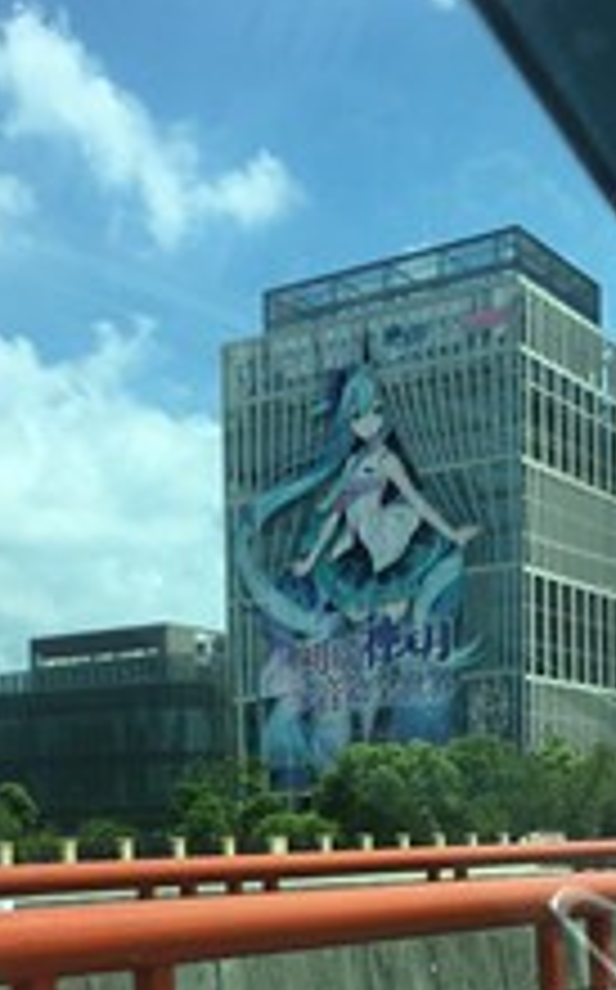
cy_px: 864
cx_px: 333
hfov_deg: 23.1
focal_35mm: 56
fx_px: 1508
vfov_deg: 34.6
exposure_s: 1/894
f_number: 2.2
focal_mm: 4.15
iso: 25
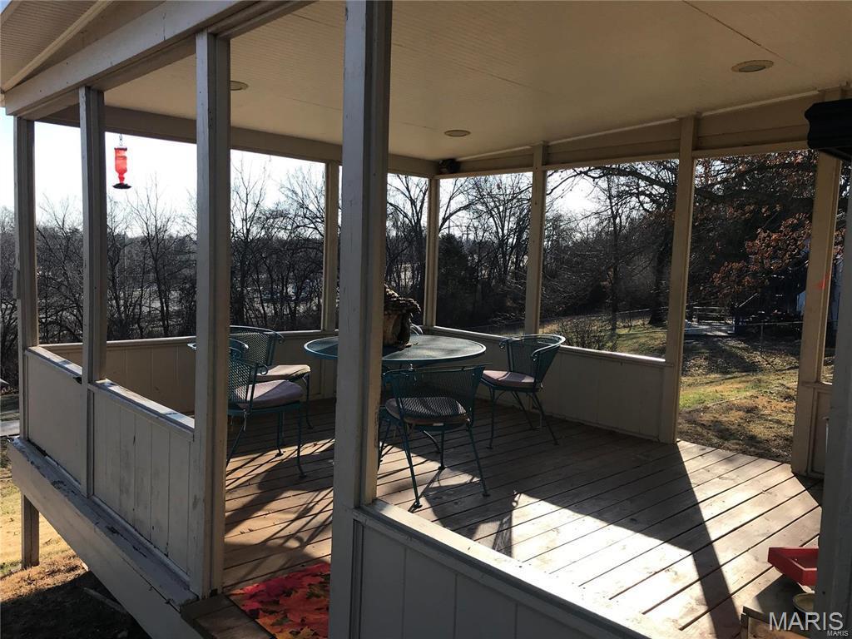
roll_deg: -2.9
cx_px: 426
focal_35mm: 28
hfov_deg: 63.4
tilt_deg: -5.8
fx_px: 689
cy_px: 320
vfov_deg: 49.7
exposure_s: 1/987
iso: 20
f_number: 1.8
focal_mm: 3.99
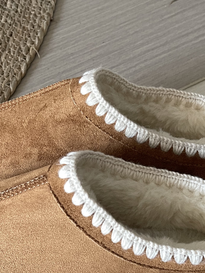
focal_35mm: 55
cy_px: 250
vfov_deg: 33.0
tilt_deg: -57.8
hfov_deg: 26.6
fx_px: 434
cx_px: 103
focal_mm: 5.1
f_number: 1.6
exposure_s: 1/60
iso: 250
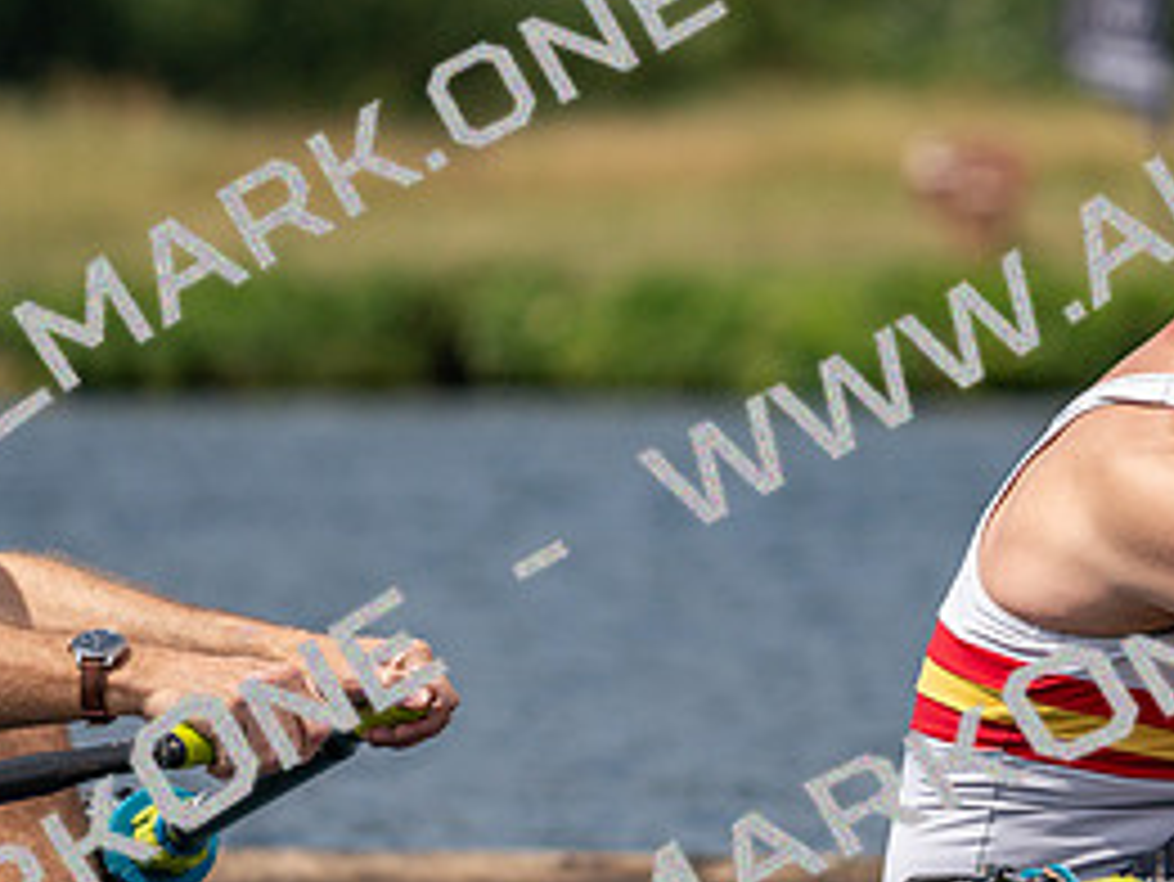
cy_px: 538
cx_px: 1196
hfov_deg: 2.9
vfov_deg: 2.2
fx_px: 23276
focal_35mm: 686
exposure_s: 1/1600
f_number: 6.3
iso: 200
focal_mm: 321
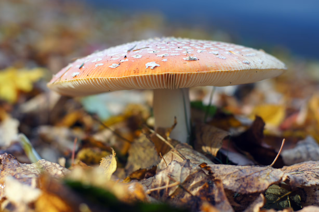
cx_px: 160
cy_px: 106
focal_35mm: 75
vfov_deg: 18.1
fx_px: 664
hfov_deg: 27.0
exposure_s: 1/200
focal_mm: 50
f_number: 3.2
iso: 100
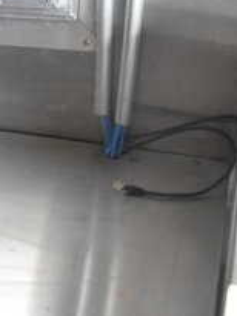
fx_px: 704
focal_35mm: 77
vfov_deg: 25.4
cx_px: -220
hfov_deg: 15.6
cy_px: 146
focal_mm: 18
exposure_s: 1/160
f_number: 6.3
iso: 6400
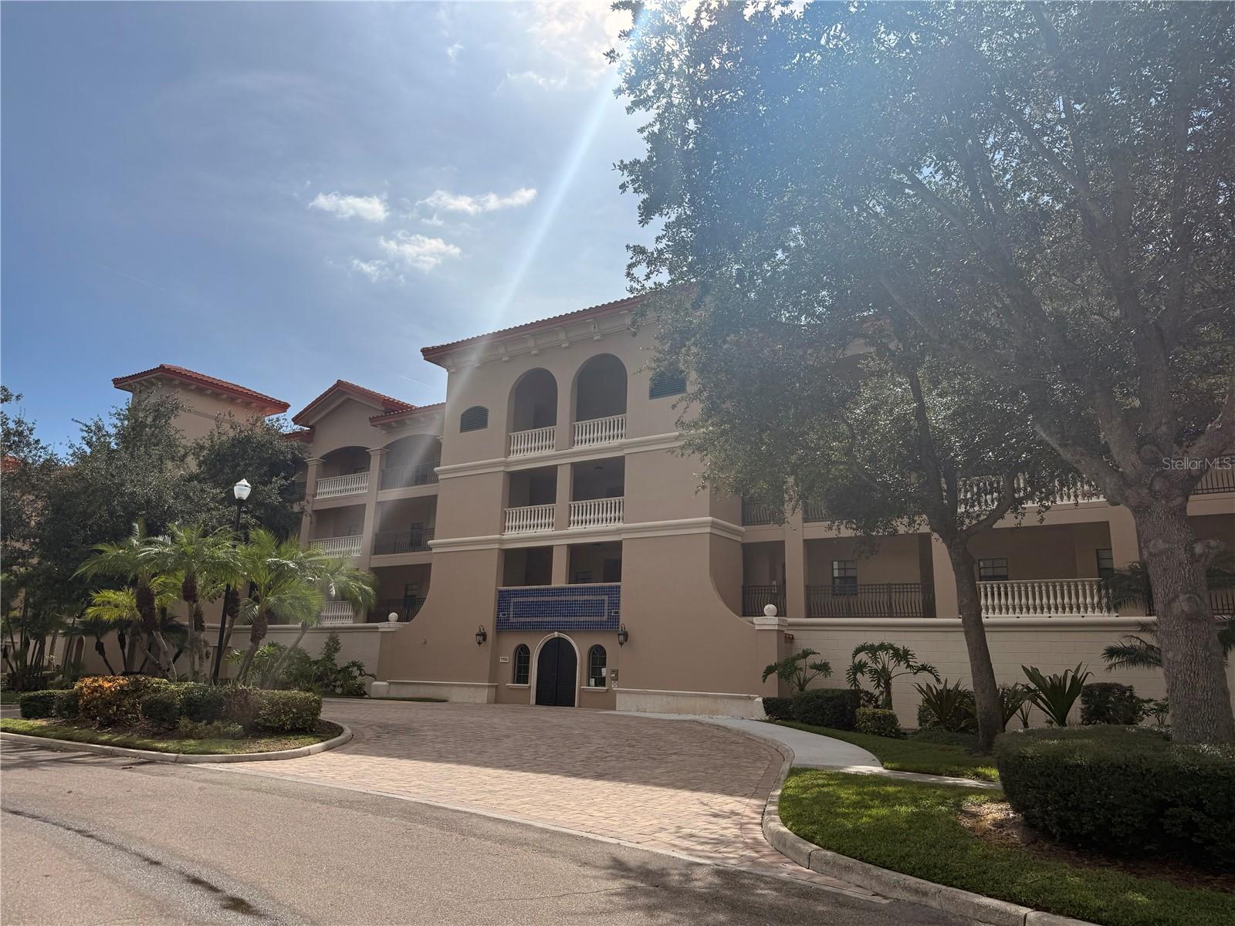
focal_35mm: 24
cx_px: 618
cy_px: 463
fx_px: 856
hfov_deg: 71.6
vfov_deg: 56.8
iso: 80
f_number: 1.78
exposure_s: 1/9091
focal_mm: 6.76
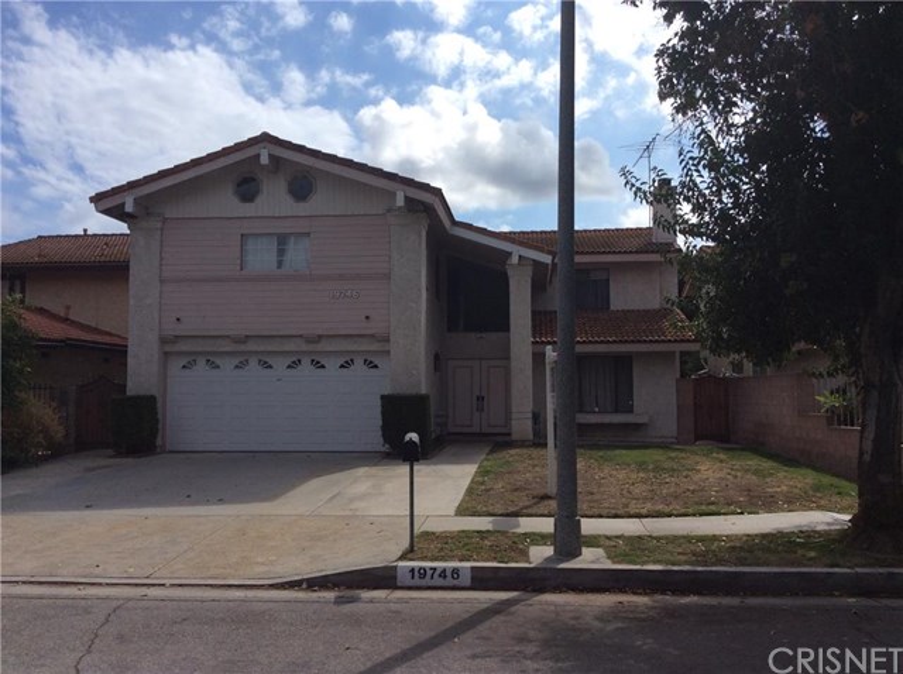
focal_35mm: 32
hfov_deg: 56.9
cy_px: 337
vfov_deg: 44.1
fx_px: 834
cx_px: 452
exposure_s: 1/3012
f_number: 2.4
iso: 32
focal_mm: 3.3
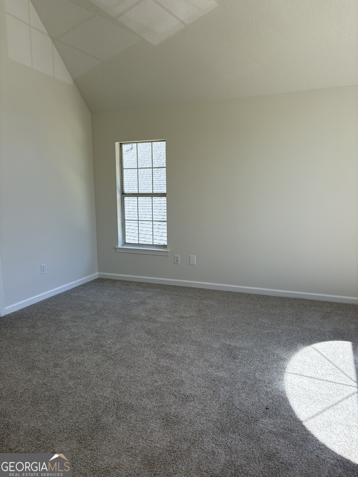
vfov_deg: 67.3
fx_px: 359
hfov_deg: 53.1
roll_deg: +1.2
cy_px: 238
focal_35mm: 26
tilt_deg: -6.0
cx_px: 179
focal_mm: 5.96
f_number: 1.6
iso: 64
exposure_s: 1/465
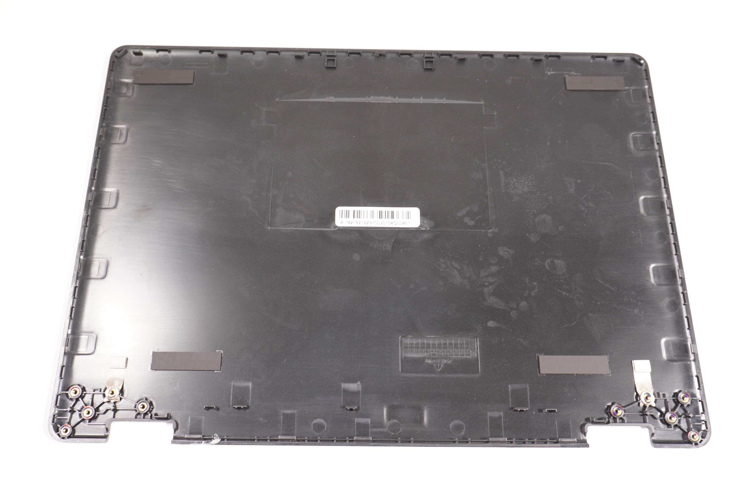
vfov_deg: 41.6
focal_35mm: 32
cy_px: 242
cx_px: 364
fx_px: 637
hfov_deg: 59.5
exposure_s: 1/40
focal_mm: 21
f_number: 5.6
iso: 400
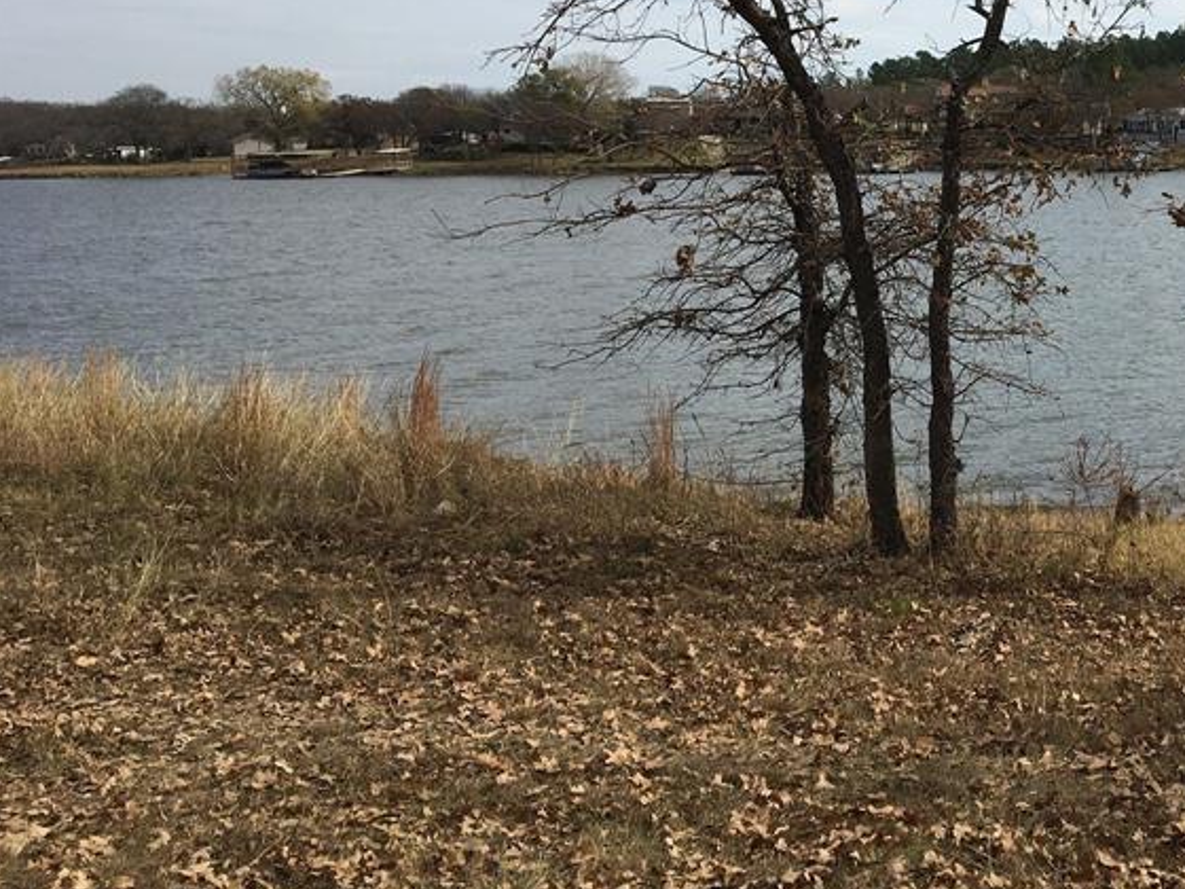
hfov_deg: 34.1
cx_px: 1077
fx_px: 1814
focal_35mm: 53
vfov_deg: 27.4
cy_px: 294
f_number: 2.2
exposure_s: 1/2137
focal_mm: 4.15
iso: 25
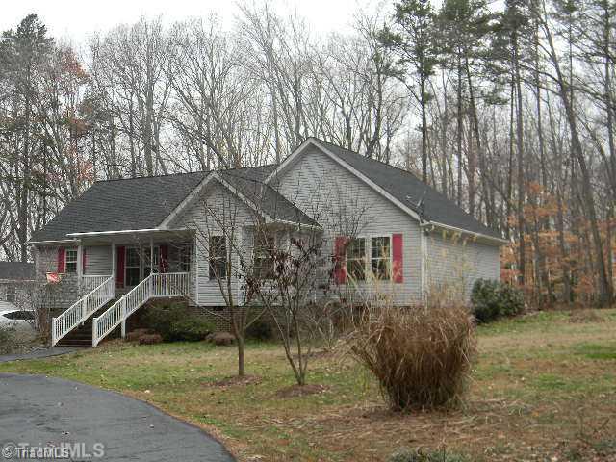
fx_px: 836
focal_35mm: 47
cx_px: 308
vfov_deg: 30.9
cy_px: 231
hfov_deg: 40.4
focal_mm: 8.6
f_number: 3.9
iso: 80
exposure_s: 1/41.5
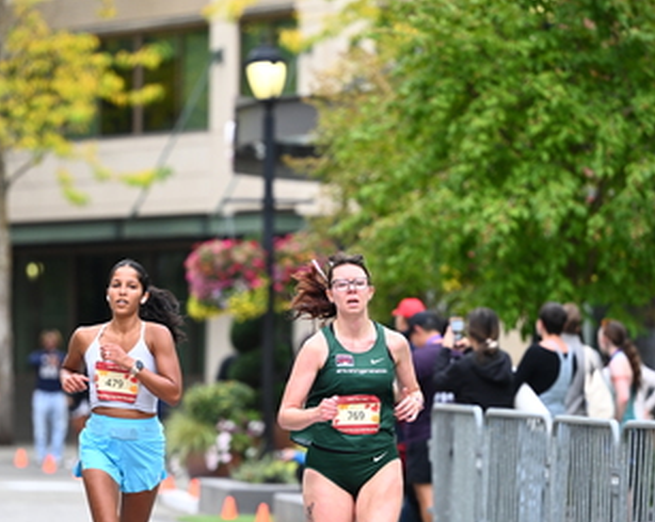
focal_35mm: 261
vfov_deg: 5.9
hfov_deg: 7.4
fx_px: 5055
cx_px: 293
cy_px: 300
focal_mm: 155
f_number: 2.8
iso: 640
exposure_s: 1/1600
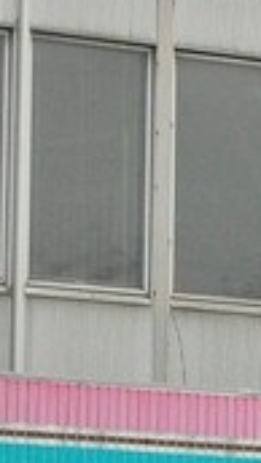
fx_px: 5047
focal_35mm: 411
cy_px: 509
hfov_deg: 2.9
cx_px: 683
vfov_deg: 5.2
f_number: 5.6
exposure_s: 1/400
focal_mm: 50
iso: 800
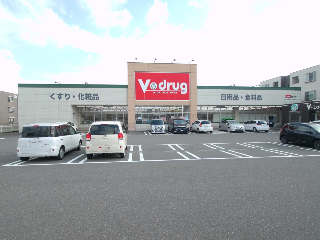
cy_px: 120
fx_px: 185
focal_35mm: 20
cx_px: 160
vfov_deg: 66.0
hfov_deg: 81.7
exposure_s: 1/400
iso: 100
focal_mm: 10
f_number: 4.5
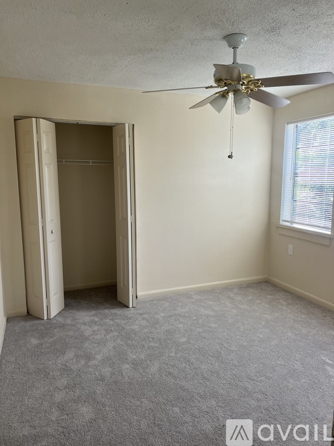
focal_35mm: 26
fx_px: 335
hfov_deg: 53.0
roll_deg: +0.2
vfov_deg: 67.3
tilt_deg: -7.1
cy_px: 223
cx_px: 167
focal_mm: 5.7
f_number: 1.5
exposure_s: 1/317
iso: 50
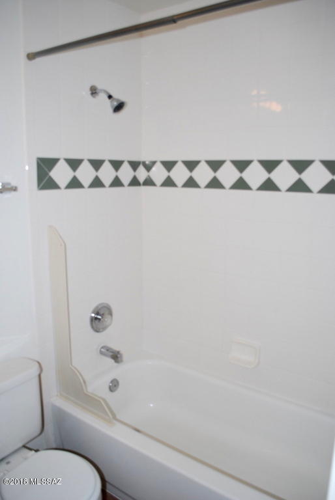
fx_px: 376
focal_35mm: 27
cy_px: 250
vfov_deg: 67.3
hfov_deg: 48.0
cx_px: 168
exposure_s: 1/60
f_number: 3.5
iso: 200
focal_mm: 18
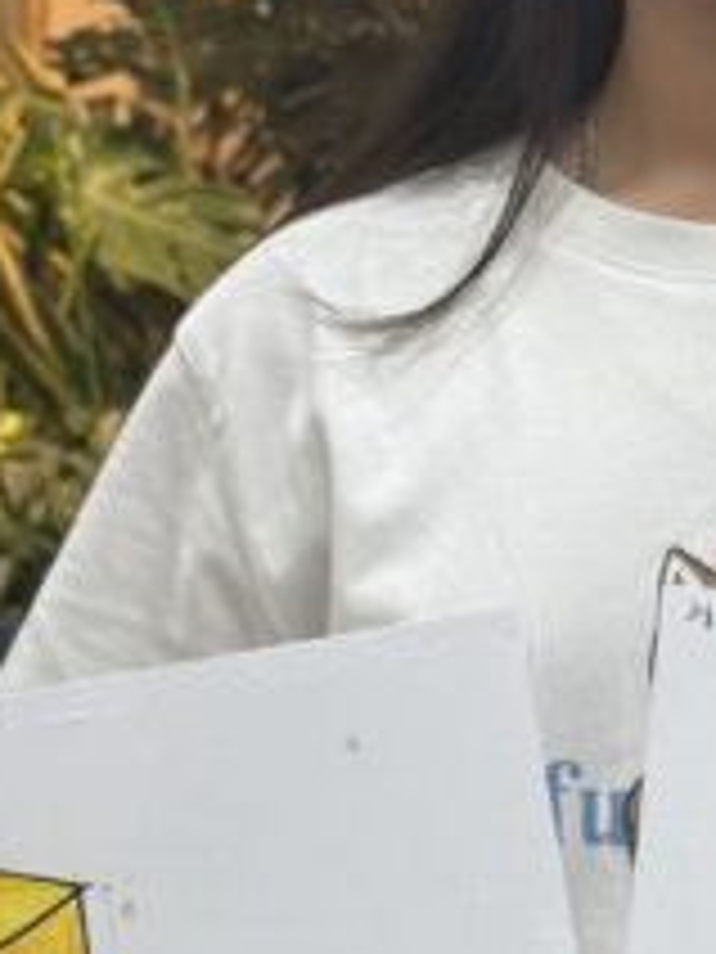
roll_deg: -3.0
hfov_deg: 12.9
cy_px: 531
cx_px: 739
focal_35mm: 113
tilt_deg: -7.0
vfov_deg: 17.4
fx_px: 3116
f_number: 1.78
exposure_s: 1/202
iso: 100
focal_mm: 6.76
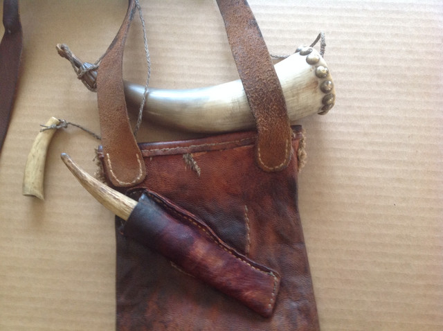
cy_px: 166
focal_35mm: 35
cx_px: 222
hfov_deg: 52.7
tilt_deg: -77.8
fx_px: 447
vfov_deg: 40.6
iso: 160
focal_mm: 4.28
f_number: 2.4
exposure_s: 1/15
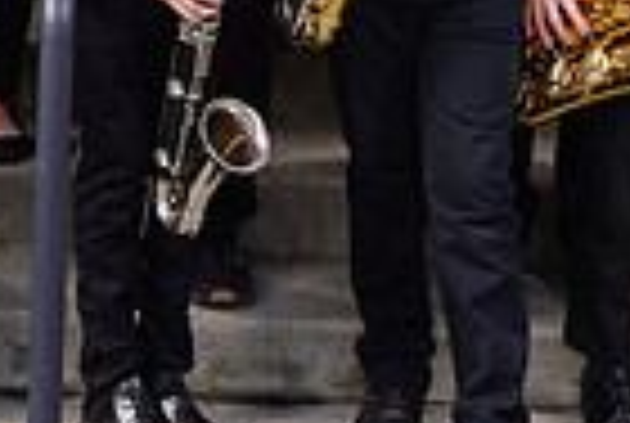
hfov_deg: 13.3
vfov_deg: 8.6
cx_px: 86
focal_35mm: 153
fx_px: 2683
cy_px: -367
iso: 100
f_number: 6.3
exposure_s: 1/200
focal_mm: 37
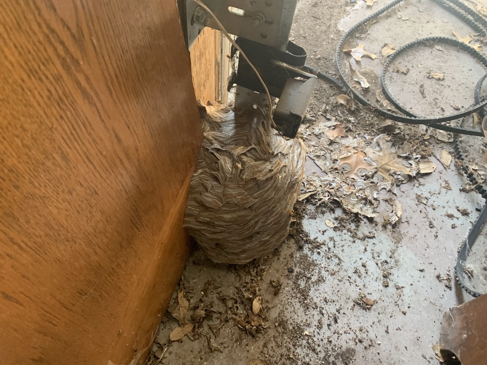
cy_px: 186
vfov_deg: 51.4
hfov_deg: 65.3
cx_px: 241
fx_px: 380
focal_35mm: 27
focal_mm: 4.25
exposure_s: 1/60
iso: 250
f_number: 1.8
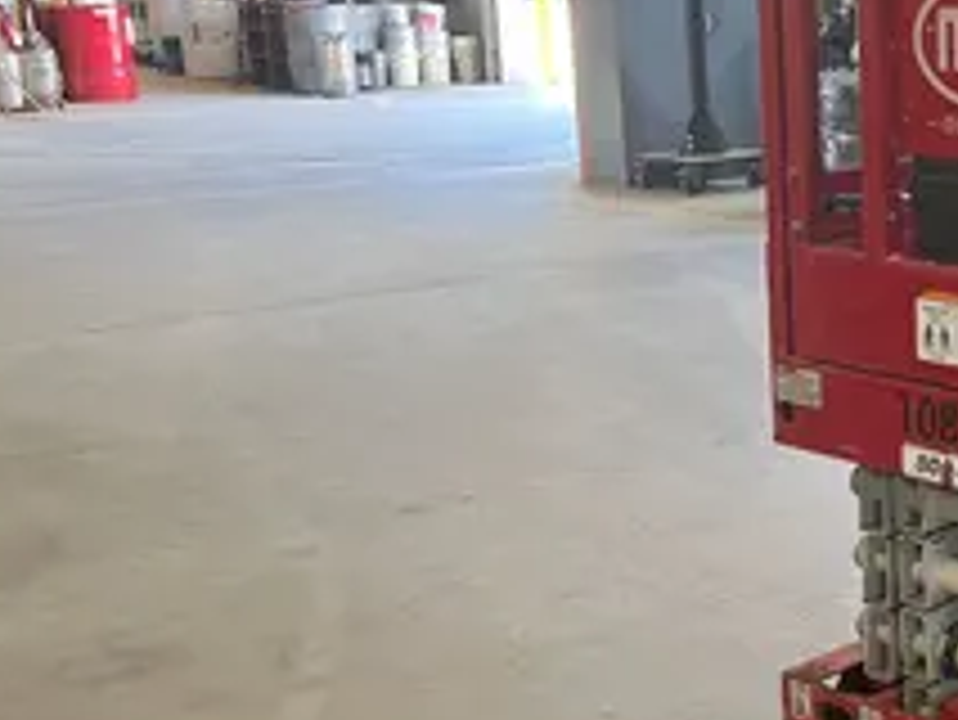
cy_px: 385
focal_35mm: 67
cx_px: 1169
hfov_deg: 25.7
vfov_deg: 21.9
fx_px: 1855
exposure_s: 1/60
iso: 160
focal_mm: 5.1
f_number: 1.6
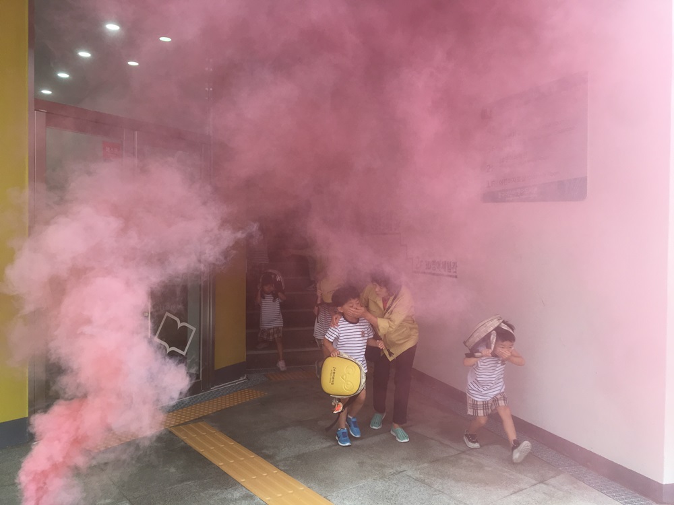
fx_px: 565
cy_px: 252
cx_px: 337
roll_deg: -0.3
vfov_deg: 48.2
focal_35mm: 29
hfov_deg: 61.7
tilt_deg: -1.5
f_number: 2.2
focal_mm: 4.15
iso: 32
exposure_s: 1/120
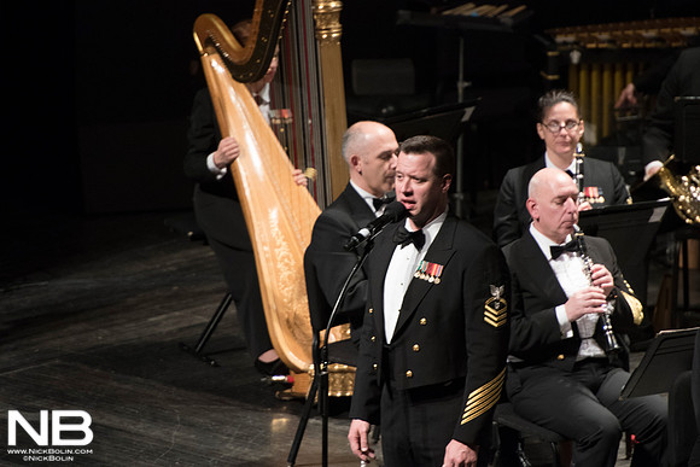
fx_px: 7779
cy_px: 234
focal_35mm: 400
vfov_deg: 3.4
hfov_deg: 5.2
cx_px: 350
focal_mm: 400
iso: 4000
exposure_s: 1/125
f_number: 5.6
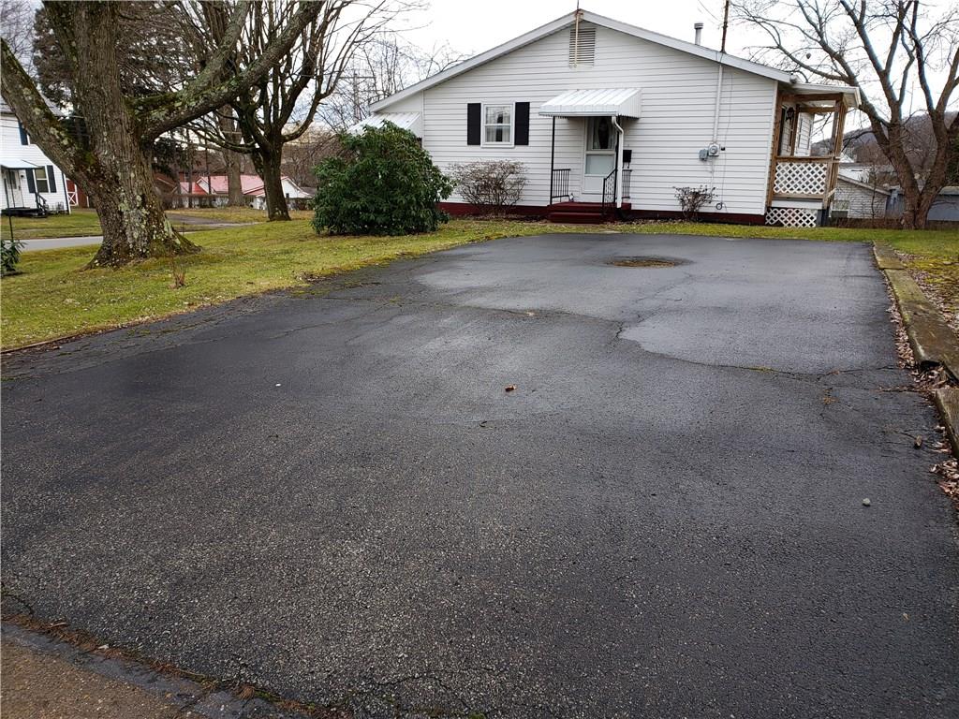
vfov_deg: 53.1
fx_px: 720
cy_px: 360
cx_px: 480
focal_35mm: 26
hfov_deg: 67.3
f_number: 2.4
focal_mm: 4.3
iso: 50
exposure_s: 1/201
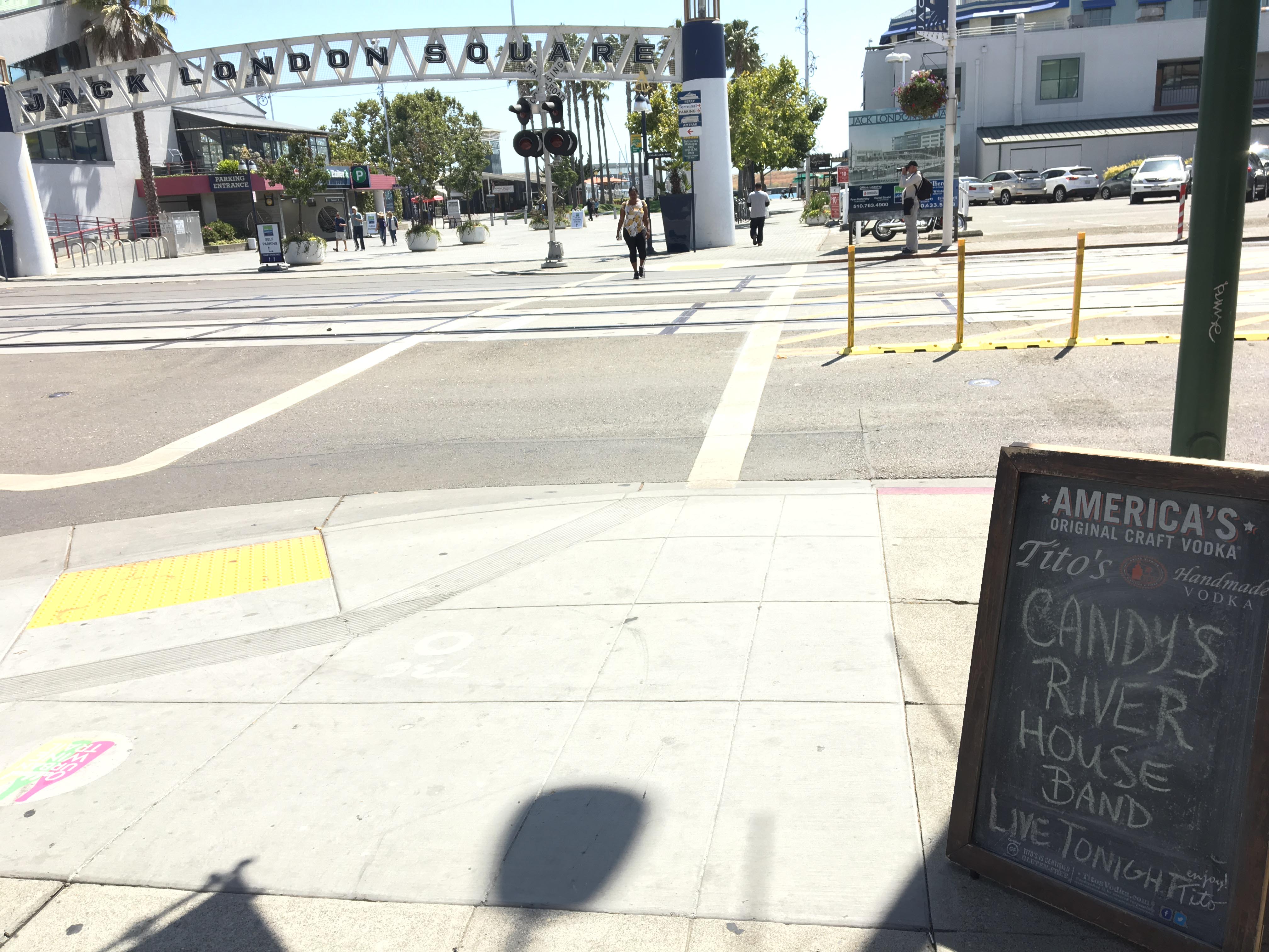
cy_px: 476
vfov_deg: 48.2
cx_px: 634
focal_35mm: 29
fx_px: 1063
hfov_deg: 61.7
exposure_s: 1/202
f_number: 2.2
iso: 25
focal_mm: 4.15
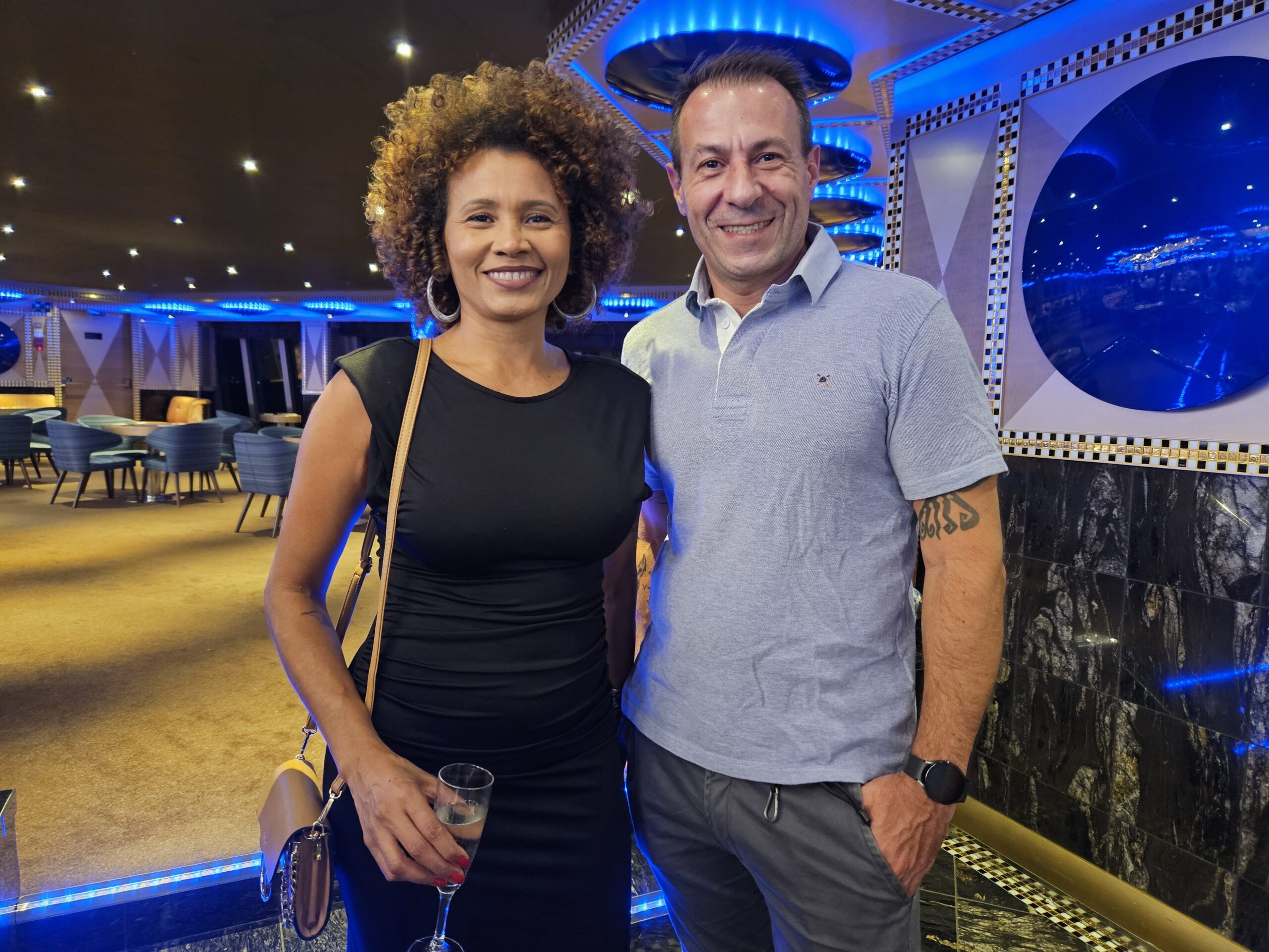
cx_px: 634
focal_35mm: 23
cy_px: 476
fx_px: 843
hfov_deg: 73.9
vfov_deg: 58.9
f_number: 1.8
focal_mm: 5.4
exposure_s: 1/24
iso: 640
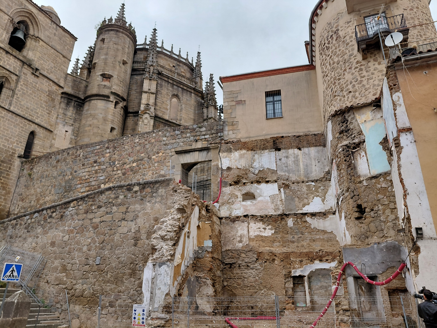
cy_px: 164
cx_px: 218
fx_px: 316
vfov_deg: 54.9
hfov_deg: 69.4
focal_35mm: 25
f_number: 1.8
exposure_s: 1/437
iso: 50
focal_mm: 4.69
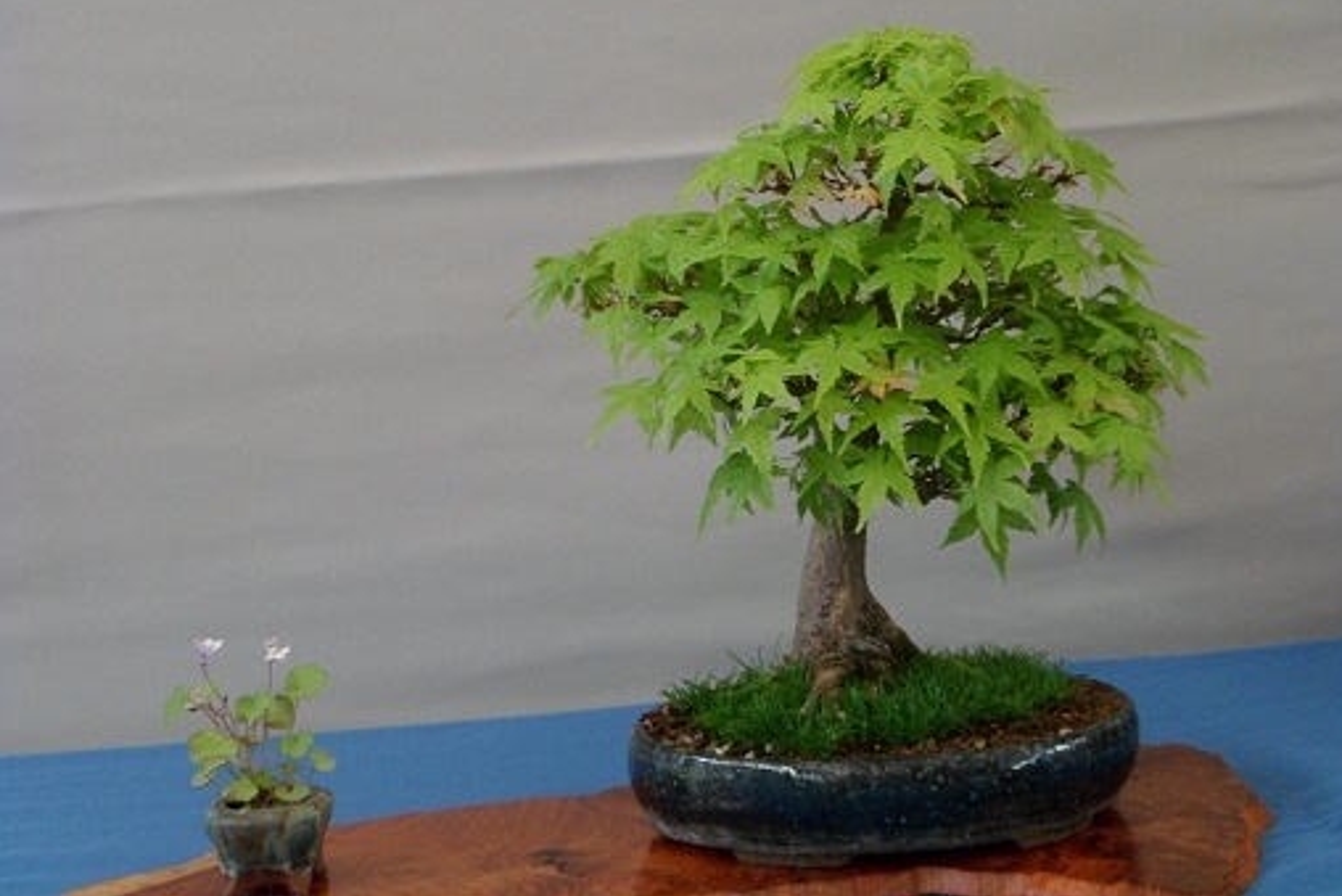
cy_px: 391
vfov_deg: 15.5
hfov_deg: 23.1
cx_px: 674
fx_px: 3281
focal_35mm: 88
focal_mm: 14
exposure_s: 1/30
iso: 400
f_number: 5.1
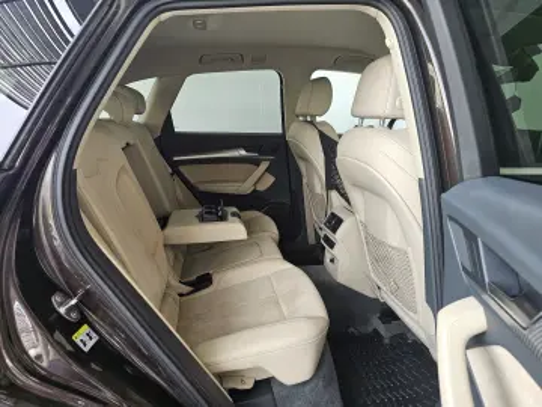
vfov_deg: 58.9
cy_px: 204
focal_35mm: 23
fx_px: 360
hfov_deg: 73.9
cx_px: 271
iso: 80
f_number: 1.7
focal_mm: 6.3
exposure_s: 1/100
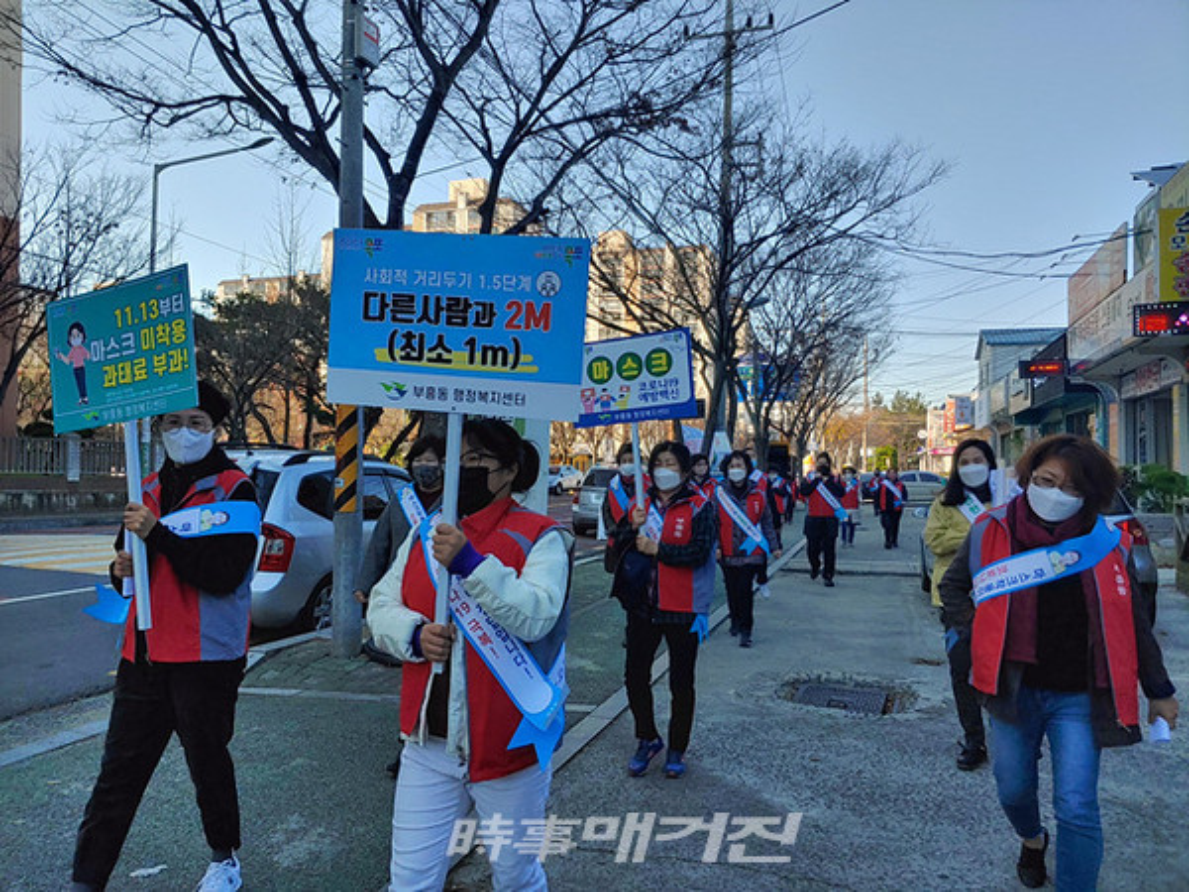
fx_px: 859
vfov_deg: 54.9
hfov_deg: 69.4
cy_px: 446
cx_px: 594
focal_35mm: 25
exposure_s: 1/1031
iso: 50
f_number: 1.5
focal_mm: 4.23
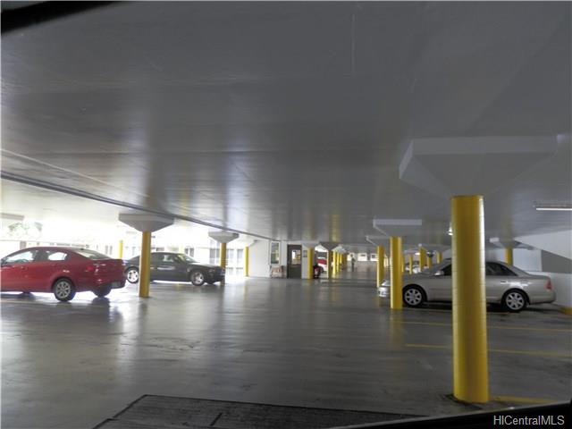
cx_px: 286
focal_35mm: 25
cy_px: 214
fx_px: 413
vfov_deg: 54.9
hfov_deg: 69.4
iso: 125
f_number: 3
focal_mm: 4.5
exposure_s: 1/30
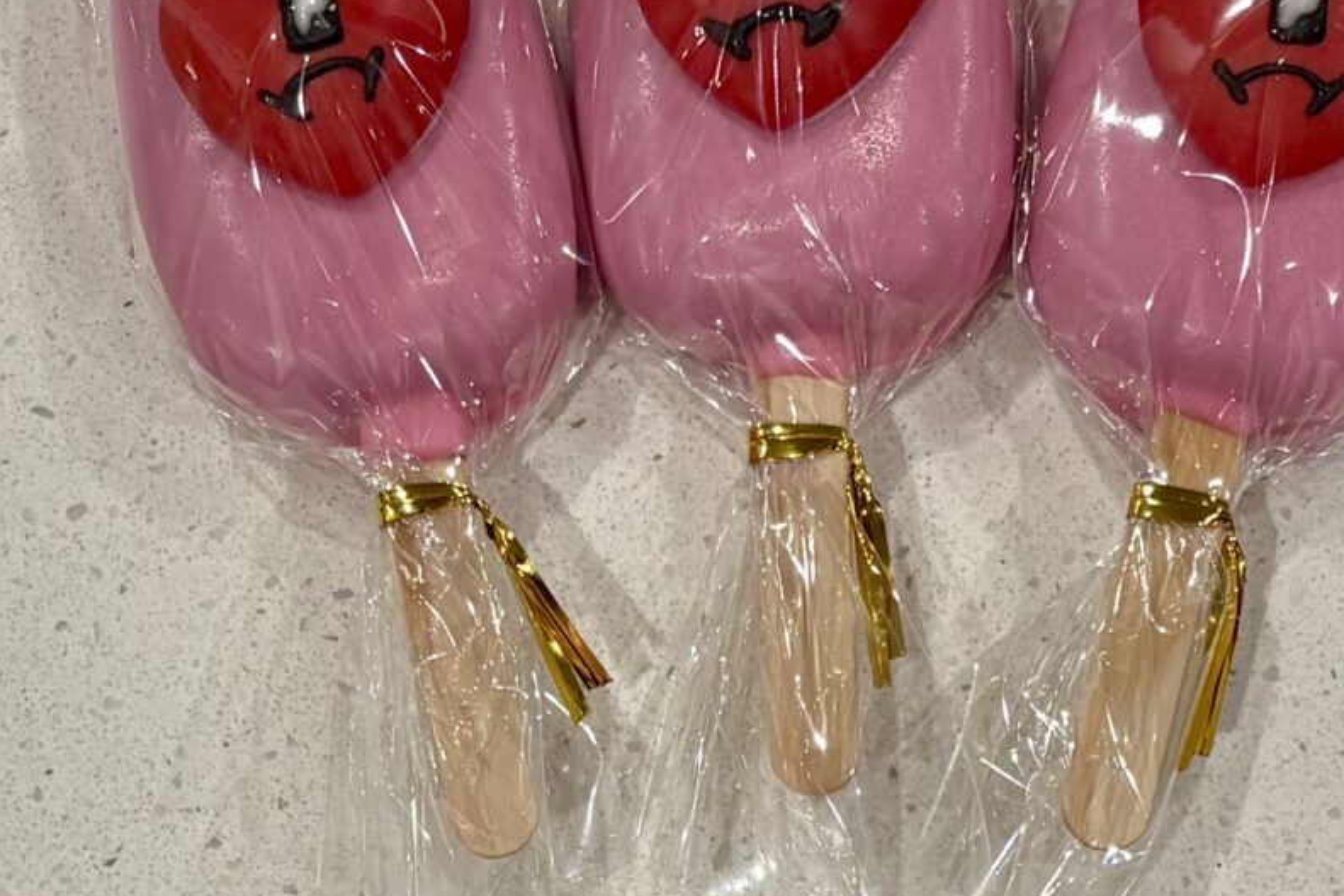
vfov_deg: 37.3
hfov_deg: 54.2
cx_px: 787
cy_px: 279
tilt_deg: -85.8
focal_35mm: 35
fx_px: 1306
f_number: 1.6
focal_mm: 5.96
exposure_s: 1/60
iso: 80
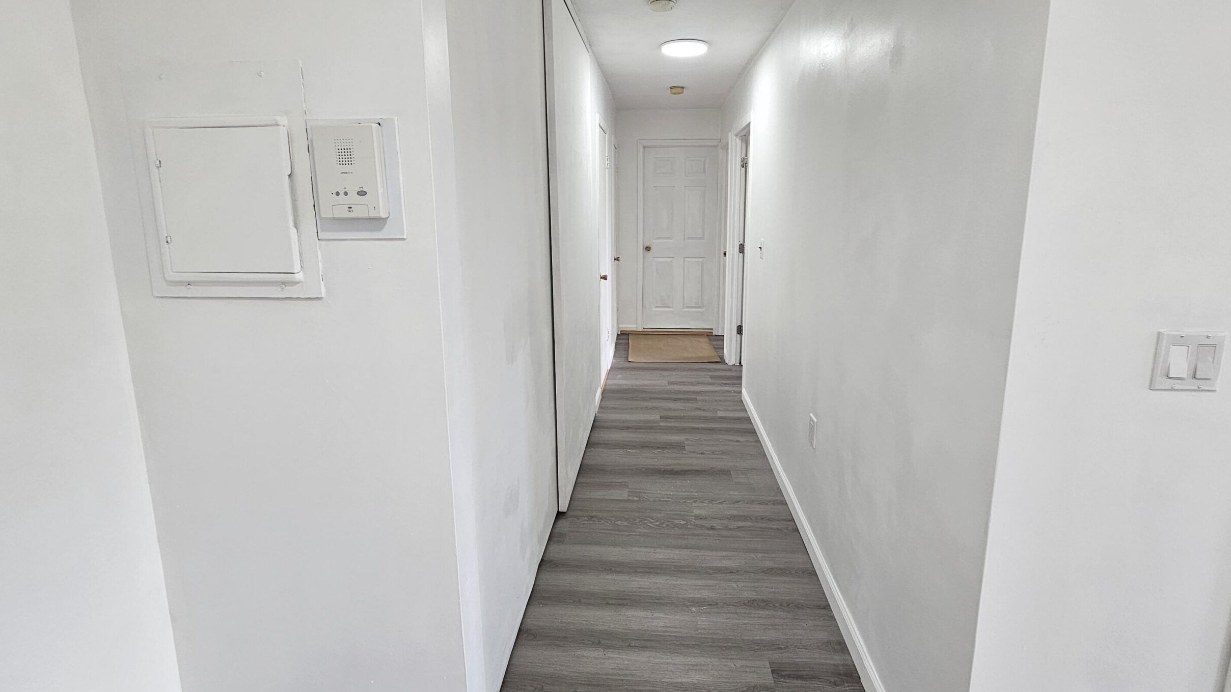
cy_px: 298
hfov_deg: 103.0
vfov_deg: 70.2
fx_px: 490
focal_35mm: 15
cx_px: 626
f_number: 2.2
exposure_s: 1/60
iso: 64
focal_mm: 2.2
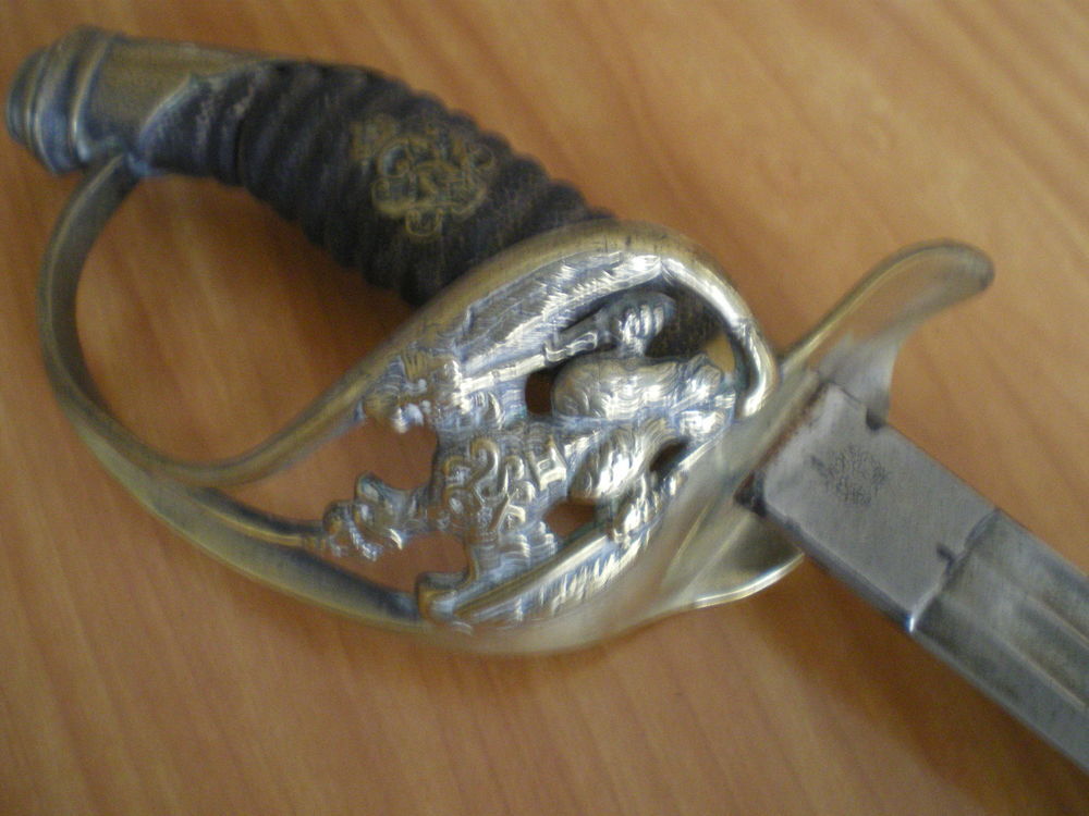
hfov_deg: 49.0
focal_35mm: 38
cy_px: 408
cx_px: 544
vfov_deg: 37.7
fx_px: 1195
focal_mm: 6.3
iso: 400
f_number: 3.1
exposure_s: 1/6
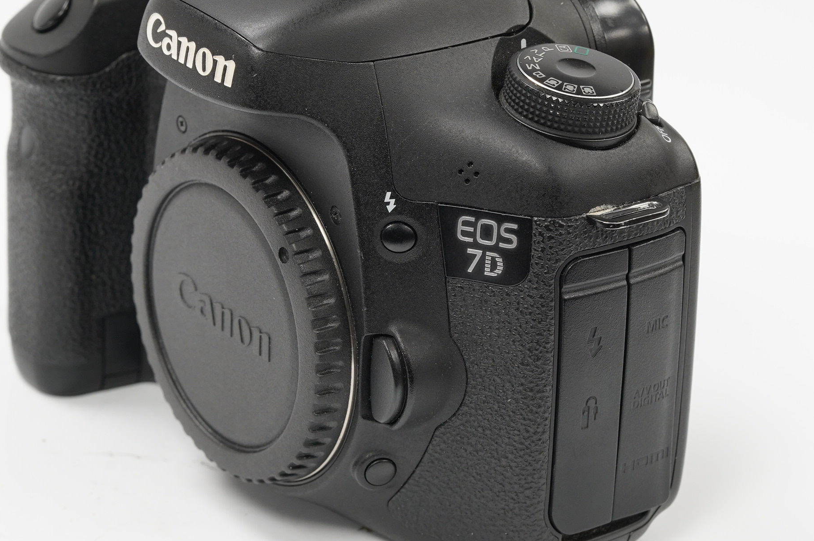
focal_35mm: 148
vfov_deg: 9.2
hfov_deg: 13.9
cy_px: 198
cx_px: 340
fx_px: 3343
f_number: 11
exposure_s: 1/10
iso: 1000
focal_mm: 90
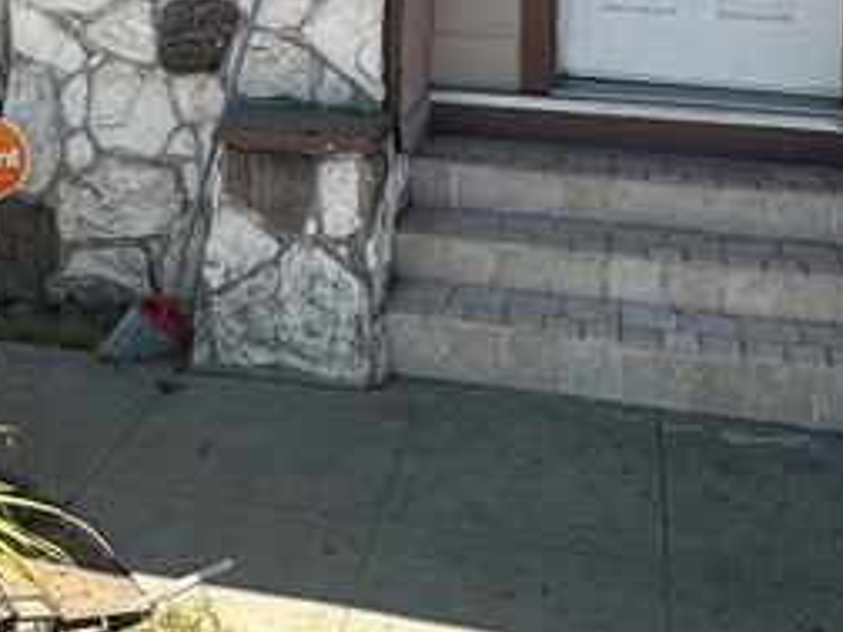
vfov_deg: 22.5
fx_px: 1388
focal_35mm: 57
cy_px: -221
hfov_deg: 33.6
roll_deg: -3.5
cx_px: 301
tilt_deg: +0.5
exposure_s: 1/654
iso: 40
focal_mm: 2.22
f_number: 2.2
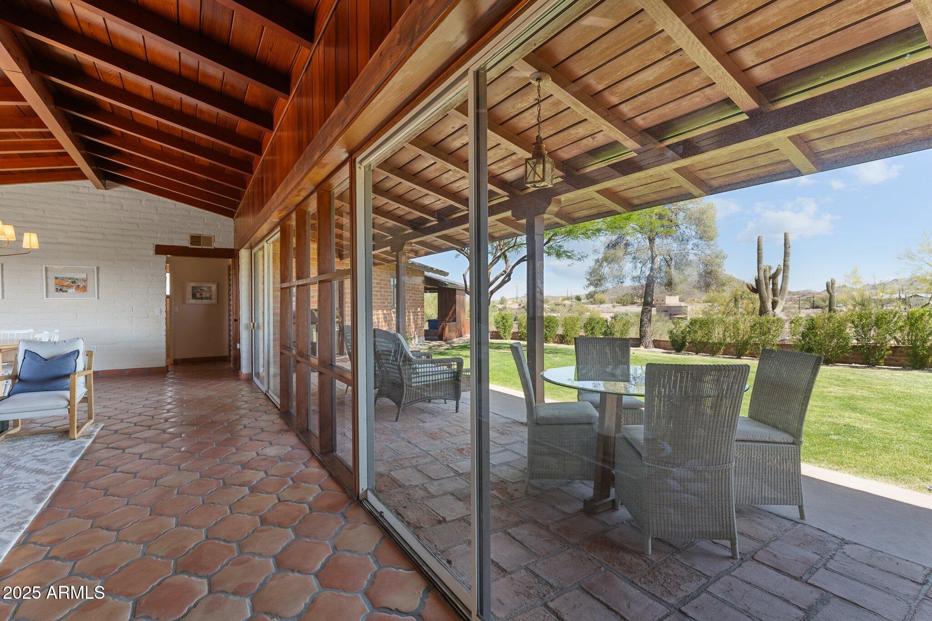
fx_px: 419
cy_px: 310
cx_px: 466
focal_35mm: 16
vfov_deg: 73.1
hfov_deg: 96.0
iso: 400
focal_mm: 16.2
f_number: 8
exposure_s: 1/20
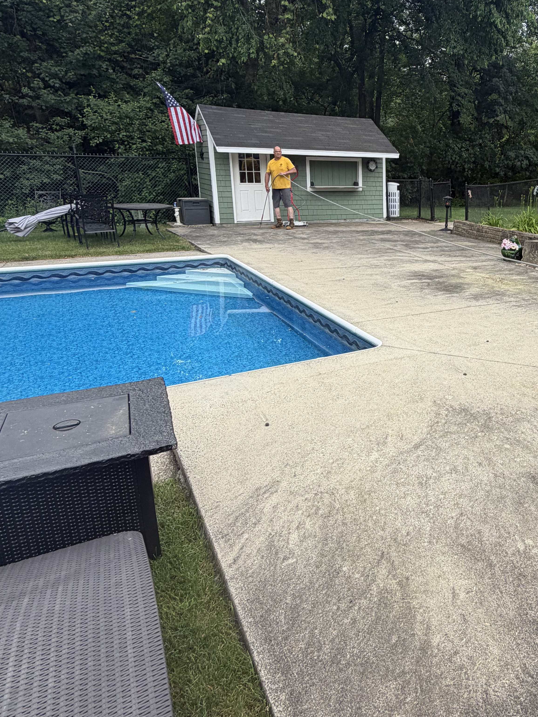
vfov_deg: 67.0
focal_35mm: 26
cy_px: 308
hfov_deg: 49.4
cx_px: 443
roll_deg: -2.3
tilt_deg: -14.8
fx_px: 539
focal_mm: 2.22
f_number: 2.2
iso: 50
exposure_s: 1/270
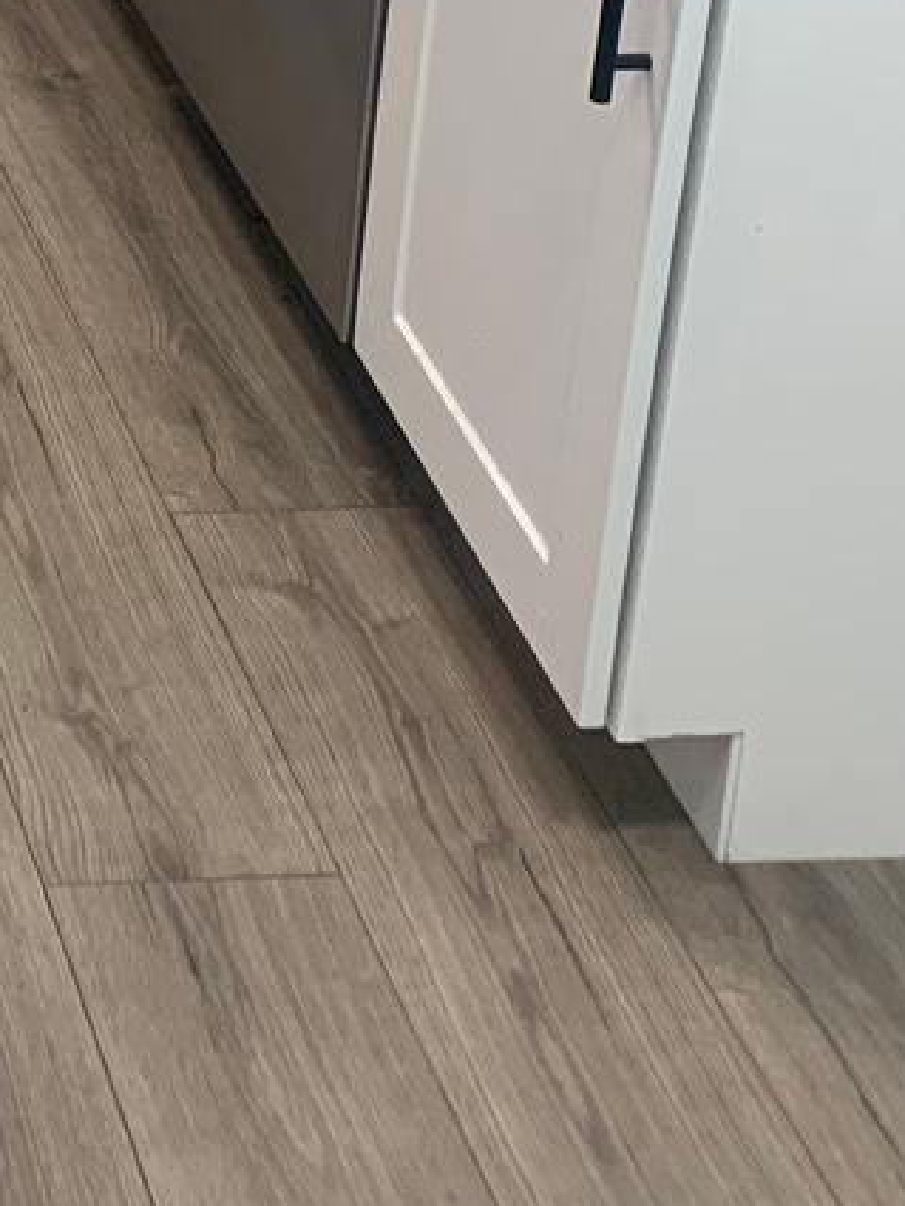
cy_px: -309
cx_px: -599
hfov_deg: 14.3
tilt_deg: -18.0
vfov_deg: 19.4
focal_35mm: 94
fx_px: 3275
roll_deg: -0.4
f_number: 1.8
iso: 64
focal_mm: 4.25
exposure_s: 1/60
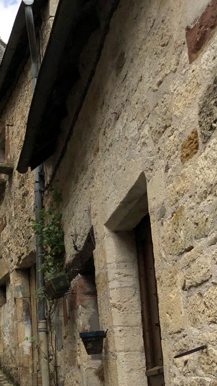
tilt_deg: +13.0
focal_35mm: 66
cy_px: 259
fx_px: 675
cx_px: -71
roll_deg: -0.1
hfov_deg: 17.1
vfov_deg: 31.6
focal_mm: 4
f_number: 1.8
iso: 20
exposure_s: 1/2825
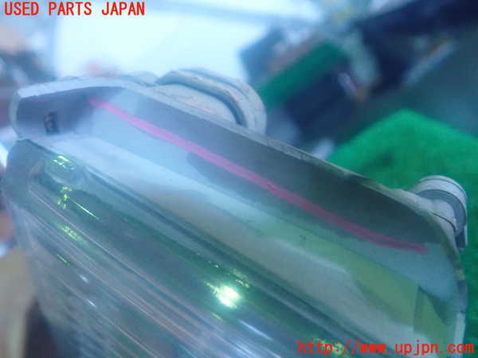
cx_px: 239
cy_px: 179
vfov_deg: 46.8
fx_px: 414
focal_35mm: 30
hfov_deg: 60.0
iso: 800
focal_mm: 5.5
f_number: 2.3
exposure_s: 1/40
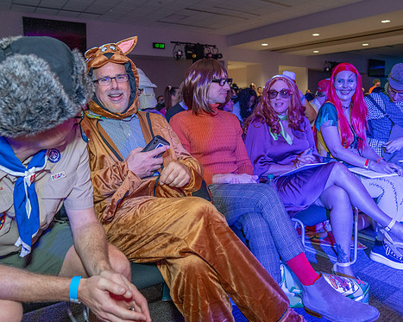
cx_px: 209
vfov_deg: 51.5
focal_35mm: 28
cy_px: 158
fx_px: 334
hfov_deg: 62.2
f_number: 3.5
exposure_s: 1/160
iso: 2500
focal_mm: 24
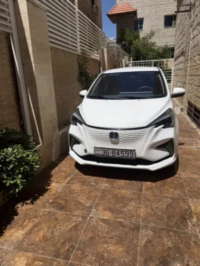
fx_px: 185
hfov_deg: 56.8
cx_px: 100
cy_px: 133
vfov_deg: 71.6
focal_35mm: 24
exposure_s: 1/10309
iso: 80
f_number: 1.78
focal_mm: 6.76
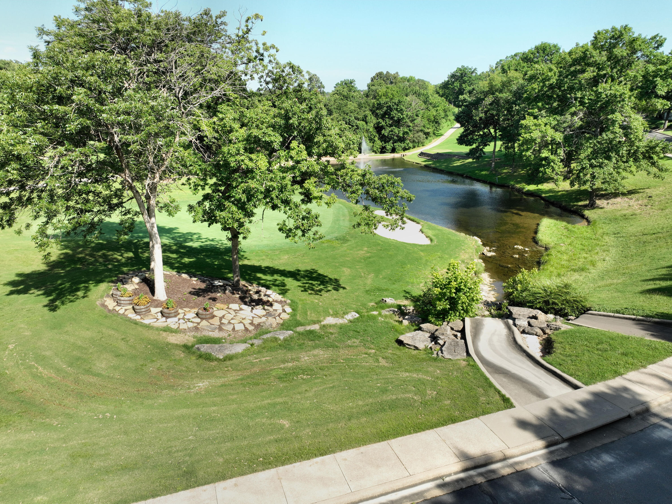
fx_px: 466
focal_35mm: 24
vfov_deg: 56.8
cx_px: 336
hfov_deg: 71.6
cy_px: 252
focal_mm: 12.29
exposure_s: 1/800
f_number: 2.8
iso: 140
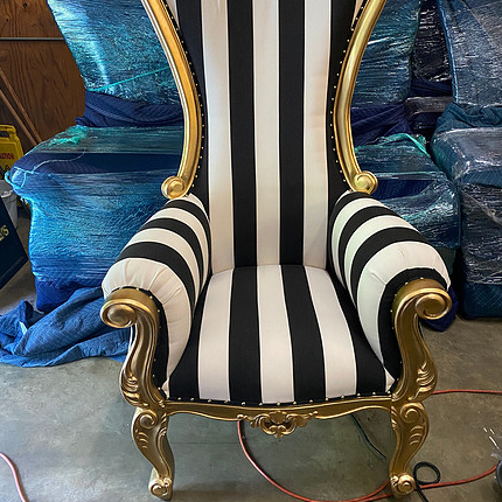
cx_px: 249
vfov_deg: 51.9
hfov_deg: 52.5
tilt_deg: -18.1
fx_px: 509
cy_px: 183
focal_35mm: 31
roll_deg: +1.8
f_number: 1.8
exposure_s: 1/60
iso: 400
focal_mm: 4.25
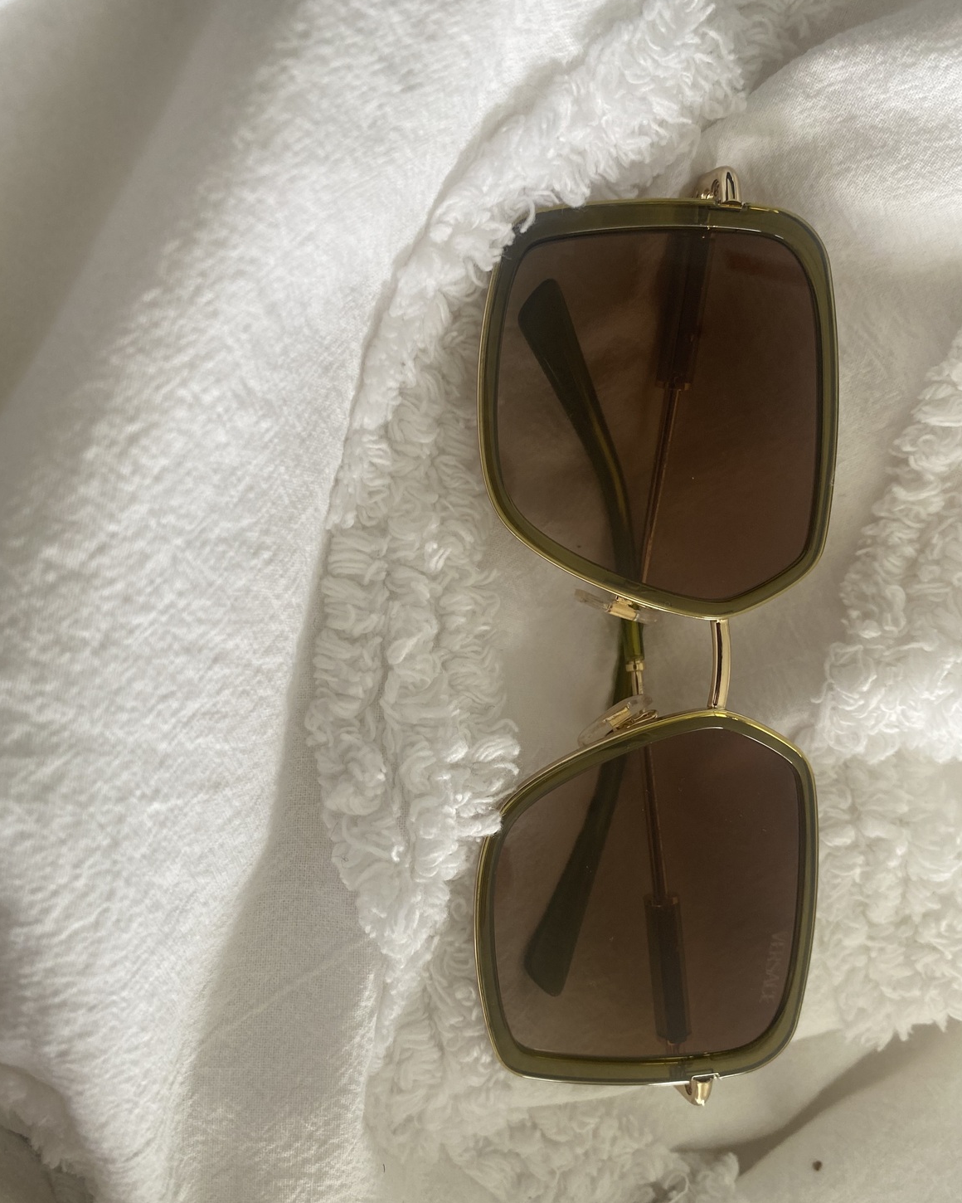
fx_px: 997
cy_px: 643
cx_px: 479
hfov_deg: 51.5
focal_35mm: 28
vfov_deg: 62.1
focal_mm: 4.25
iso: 100
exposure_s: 1/122
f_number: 1.8
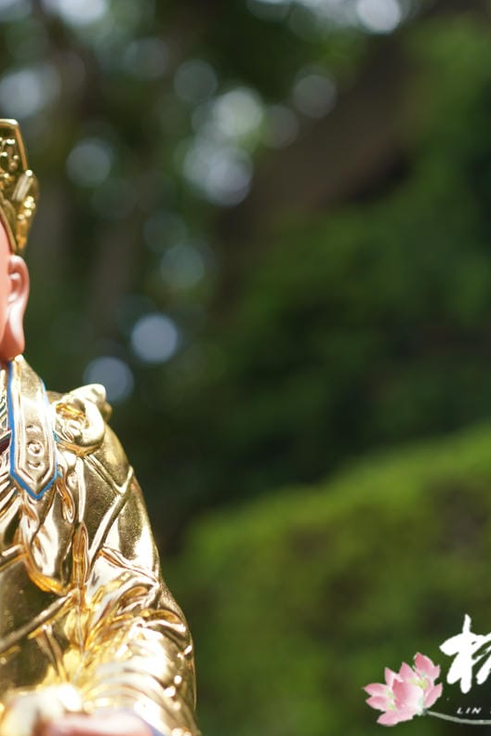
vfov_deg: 37.5
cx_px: 126
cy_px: 371
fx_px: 1084
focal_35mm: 53
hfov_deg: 25.2
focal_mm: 35
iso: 100
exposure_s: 1/800
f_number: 2.8
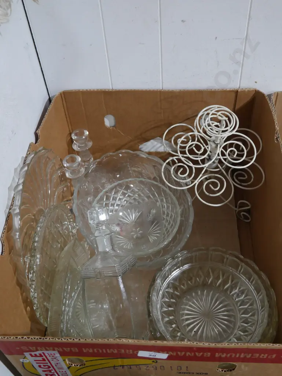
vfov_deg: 46.8
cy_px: 188
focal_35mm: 40
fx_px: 434
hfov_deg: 36.0
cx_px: 141
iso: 2000
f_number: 4.4
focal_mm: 20
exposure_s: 1/60
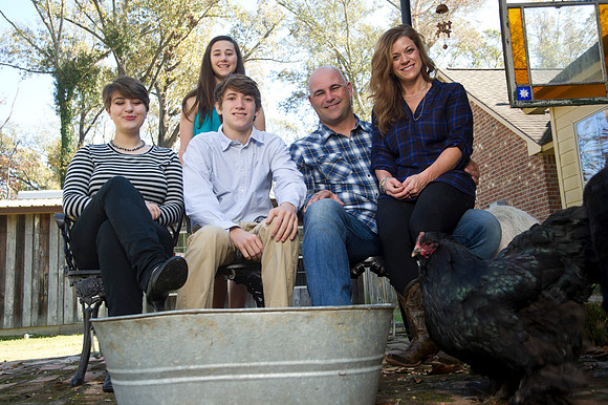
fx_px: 641
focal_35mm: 38
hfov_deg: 50.7
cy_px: 202
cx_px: 304
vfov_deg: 35.0
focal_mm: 38
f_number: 9
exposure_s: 1/100
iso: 400
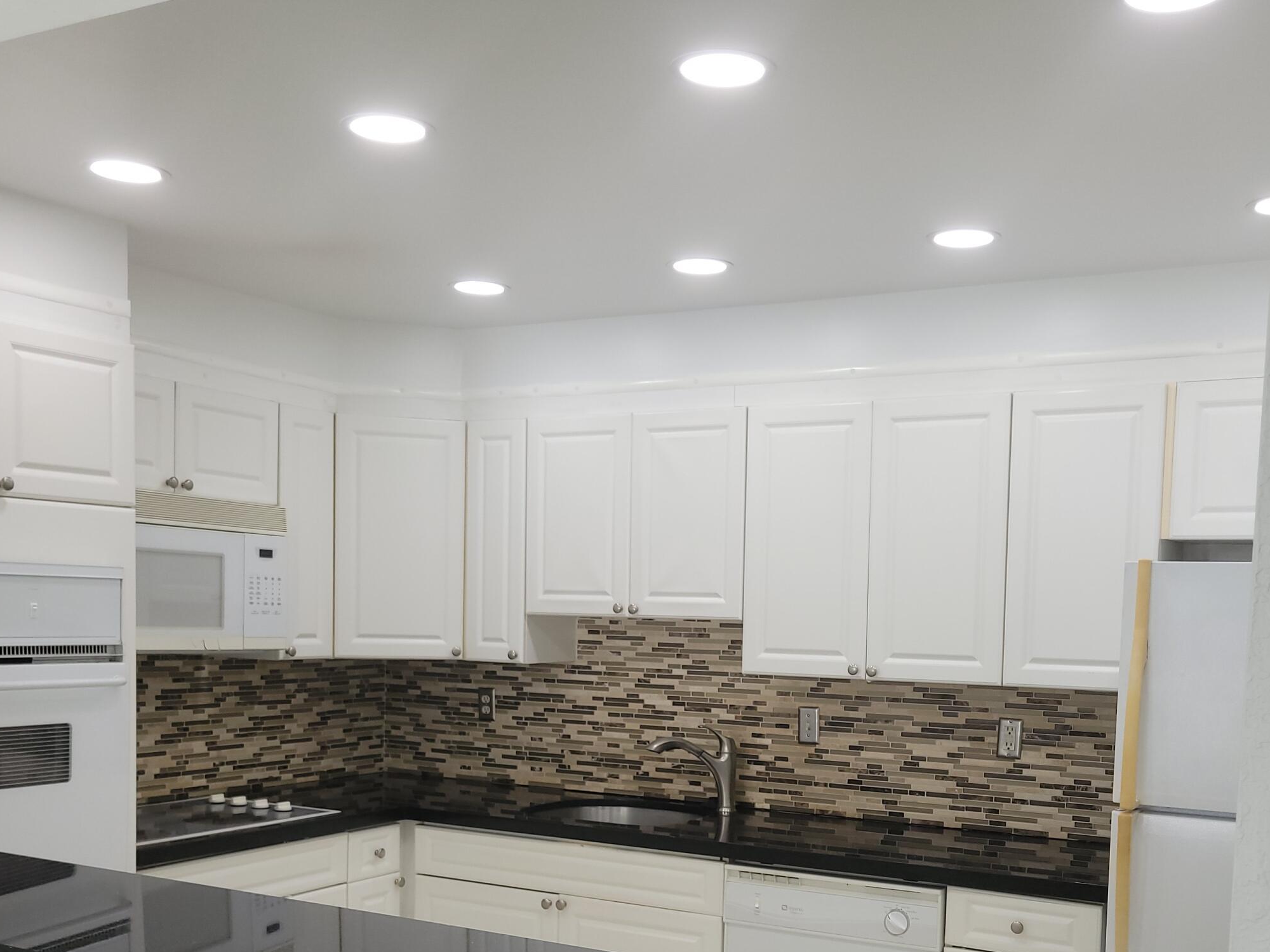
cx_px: 671
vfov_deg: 36.0
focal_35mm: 39
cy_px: 704
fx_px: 1431
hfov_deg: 47.8
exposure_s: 1/120
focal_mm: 5.4
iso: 50
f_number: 1.8
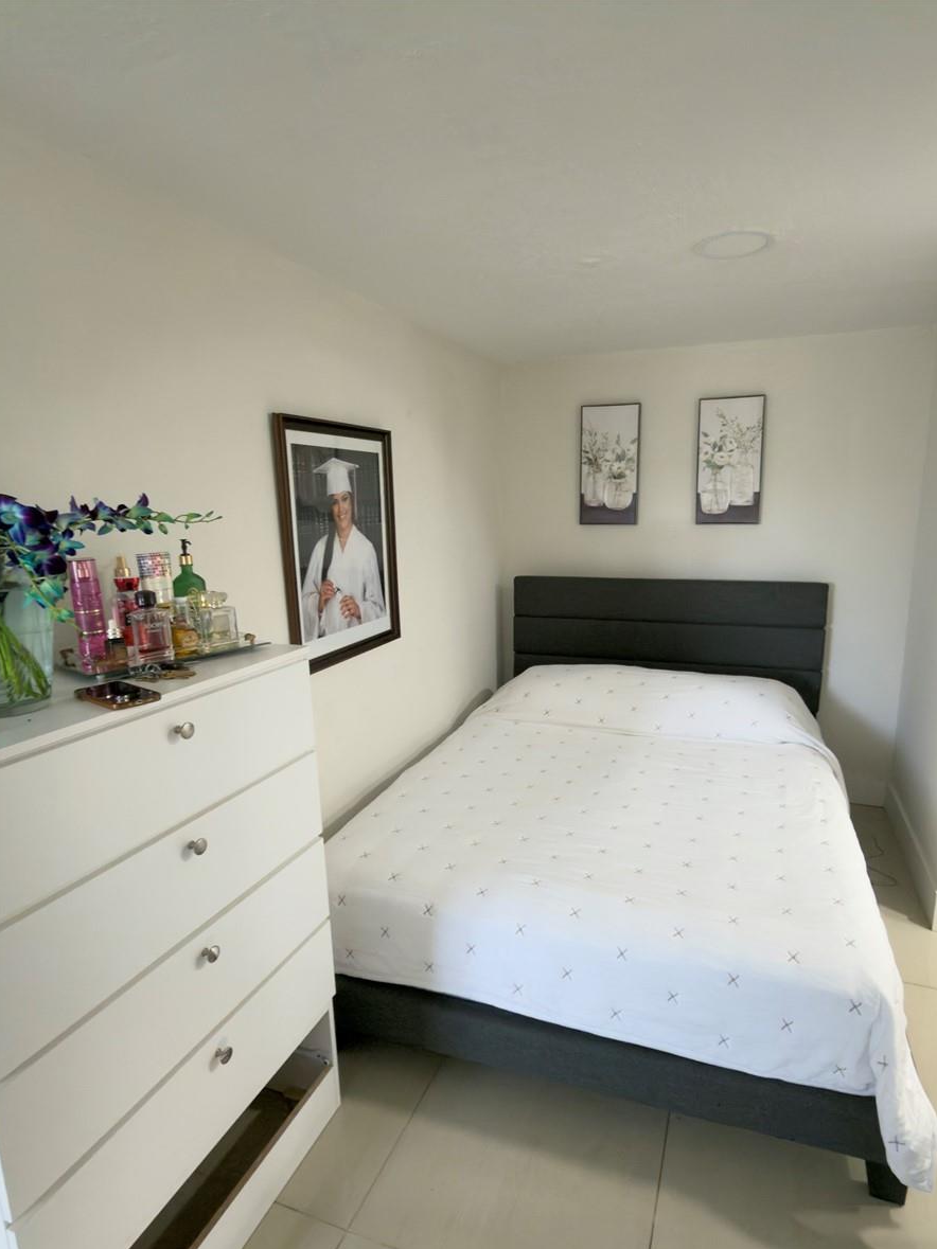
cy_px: 635
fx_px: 686
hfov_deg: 68.5
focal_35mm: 19
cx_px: 515
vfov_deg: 84.7
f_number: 2.2
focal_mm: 2.22
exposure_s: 1/30
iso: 125
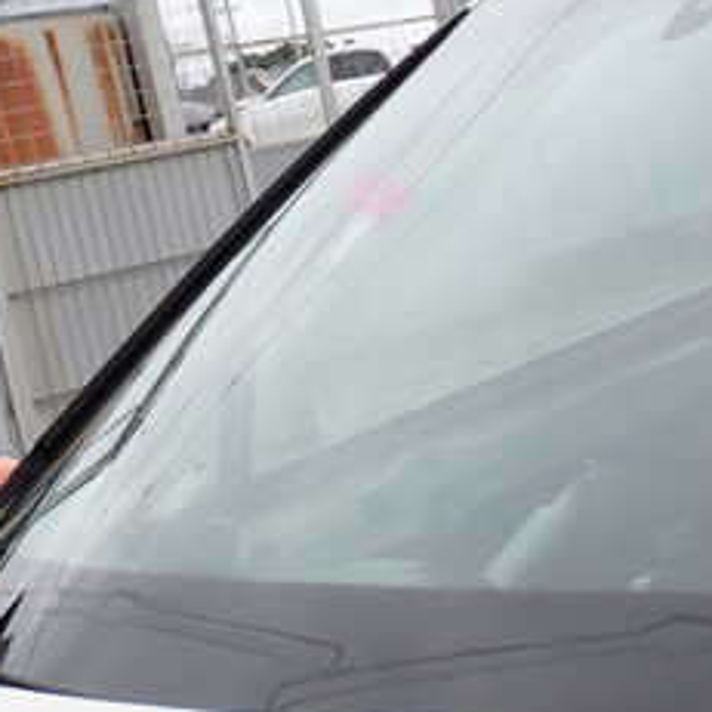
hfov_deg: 18.0
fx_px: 2187
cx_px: 737
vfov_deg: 18.5
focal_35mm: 94
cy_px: 265
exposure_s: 1/500
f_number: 4
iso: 100
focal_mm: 7.31
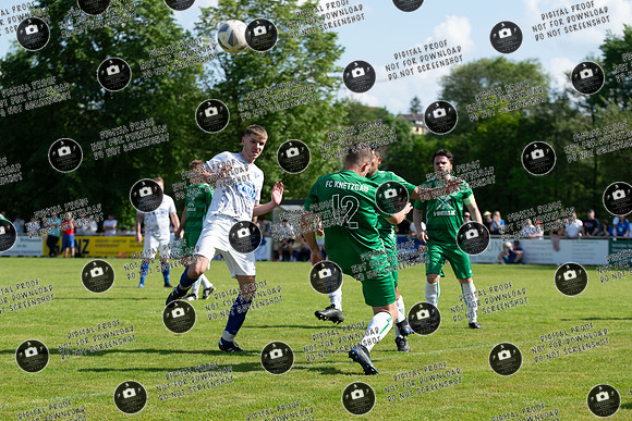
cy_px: 238
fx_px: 1755
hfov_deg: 20.4
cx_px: 302
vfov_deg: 13.7
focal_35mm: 100
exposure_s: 1/1600
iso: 200
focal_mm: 78
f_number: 3.5
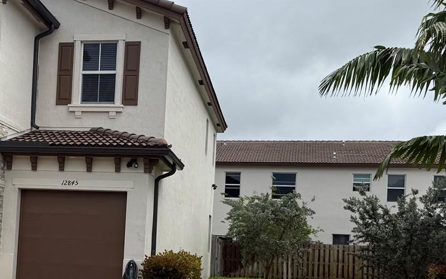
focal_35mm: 57
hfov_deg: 35.0
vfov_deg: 22.5
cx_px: 120
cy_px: 219
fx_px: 693
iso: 80
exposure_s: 1/6711
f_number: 1.78
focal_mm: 6.76
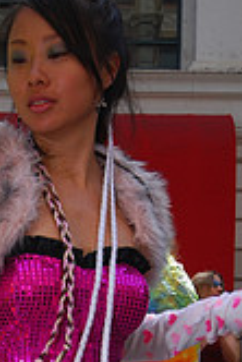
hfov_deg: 13.0
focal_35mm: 105
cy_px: 432
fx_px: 1056
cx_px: 35
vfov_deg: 18.4
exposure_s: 1/180
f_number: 5.6
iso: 100
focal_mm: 20
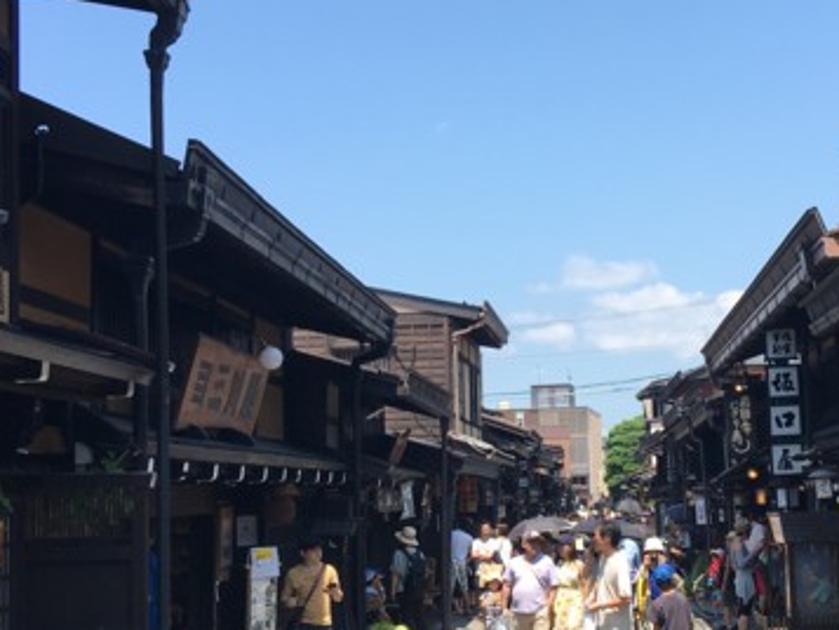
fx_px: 1576
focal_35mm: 65
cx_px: 555
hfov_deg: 29.6
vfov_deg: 22.6
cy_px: 339
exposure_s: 1/739
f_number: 2.2
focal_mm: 4.15
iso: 25
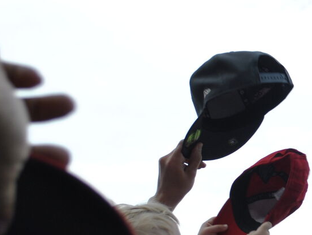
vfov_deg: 12.1
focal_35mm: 122
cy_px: 113
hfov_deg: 15.5
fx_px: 1104
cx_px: 381
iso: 100
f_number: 4.5
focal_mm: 29
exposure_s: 1/250
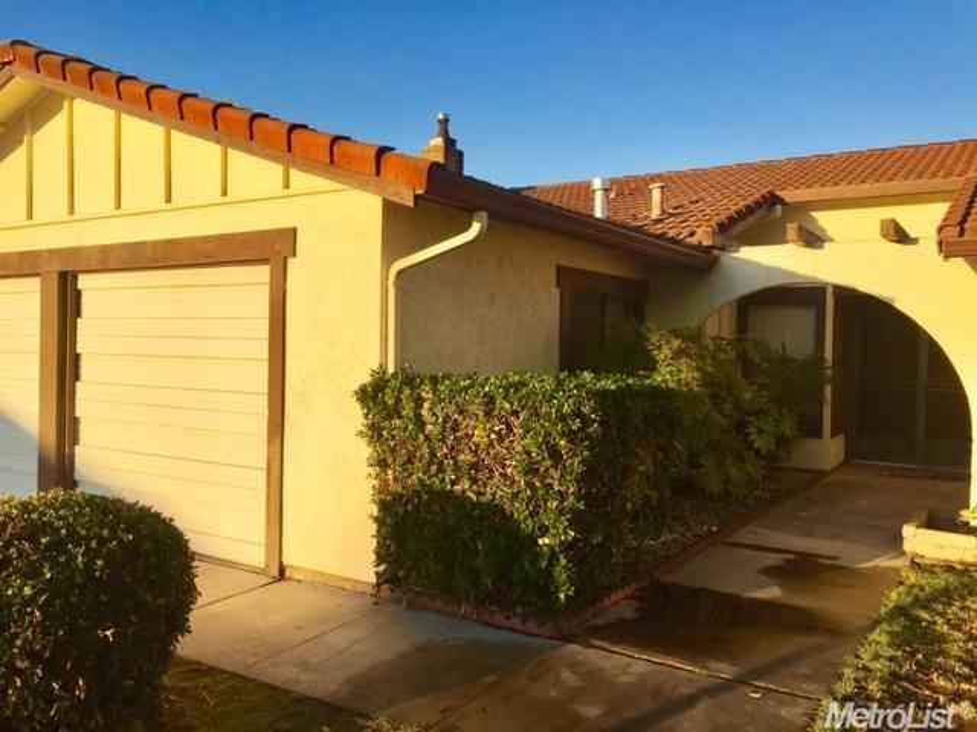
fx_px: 818
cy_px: 366
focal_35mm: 29
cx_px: 488
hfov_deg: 61.7
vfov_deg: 48.2
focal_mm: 4.15
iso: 32
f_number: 2.2
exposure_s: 1/1199
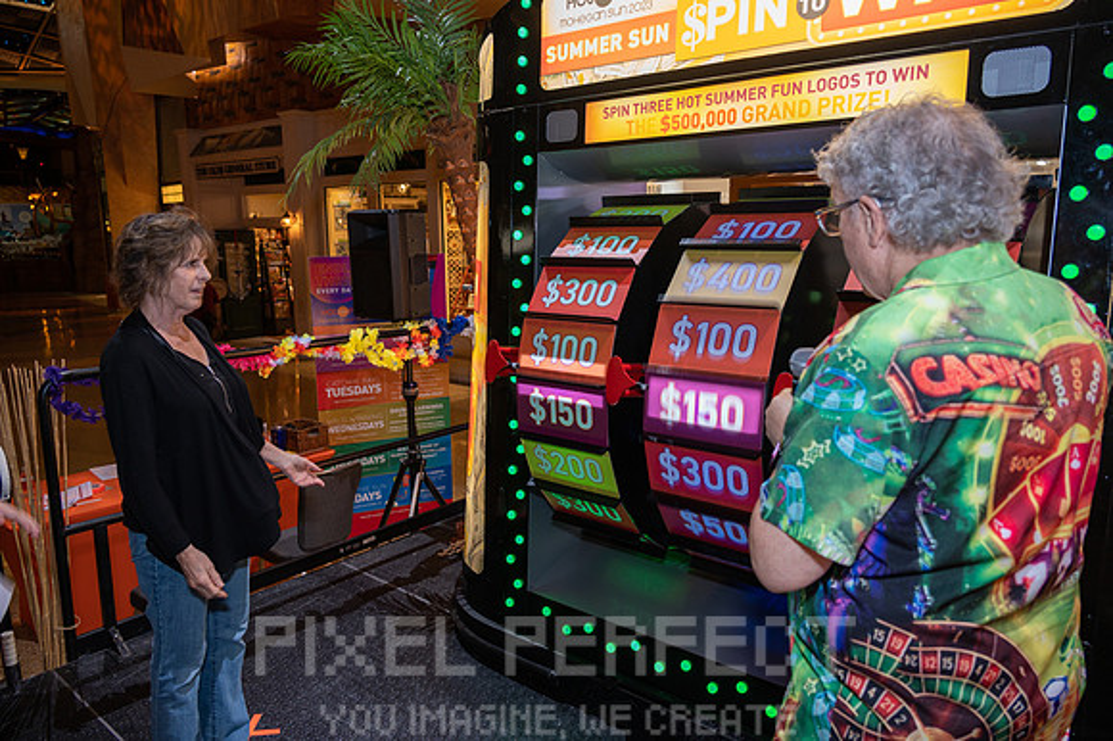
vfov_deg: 49.5
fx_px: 803
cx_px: 556
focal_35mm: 26
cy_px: 370
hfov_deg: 69.4
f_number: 4.2
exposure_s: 1/60
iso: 560
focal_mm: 26
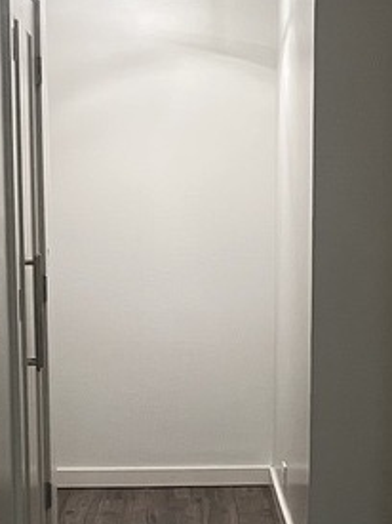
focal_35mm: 102
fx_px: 1541
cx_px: 316
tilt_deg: -10.1
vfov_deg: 18.9
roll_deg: +0.3
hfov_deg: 14.4
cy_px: 473
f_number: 1.6
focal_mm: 5.1
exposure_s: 1/60
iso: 250
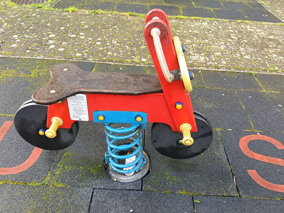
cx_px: 142
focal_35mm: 27
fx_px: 221
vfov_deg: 51.3
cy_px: 106
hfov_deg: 65.4
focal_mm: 3.98
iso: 64
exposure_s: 1/50
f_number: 1.8
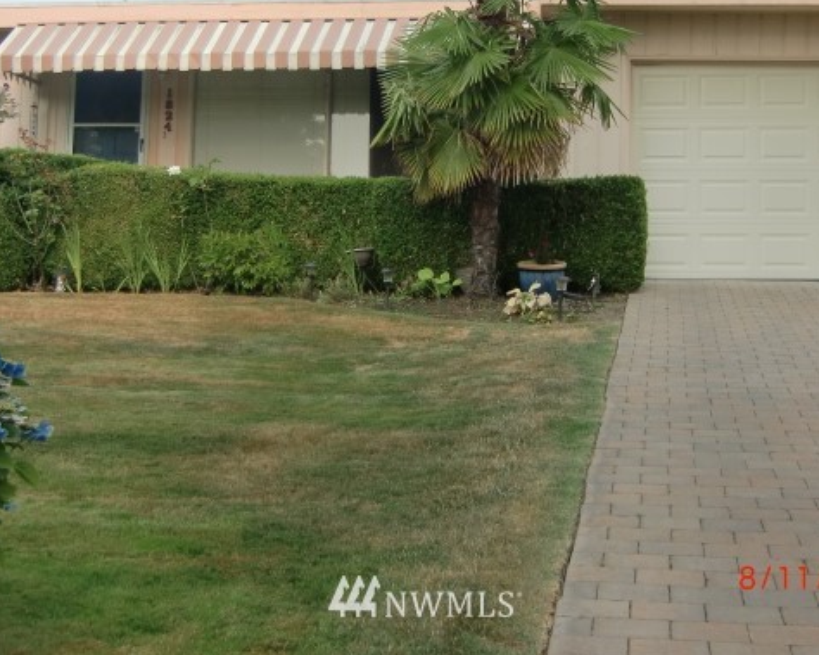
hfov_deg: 30.5
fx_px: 1503
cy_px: 247
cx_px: 425
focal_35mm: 62
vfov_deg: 24.5
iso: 64
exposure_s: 1/250
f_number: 4
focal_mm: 8.4
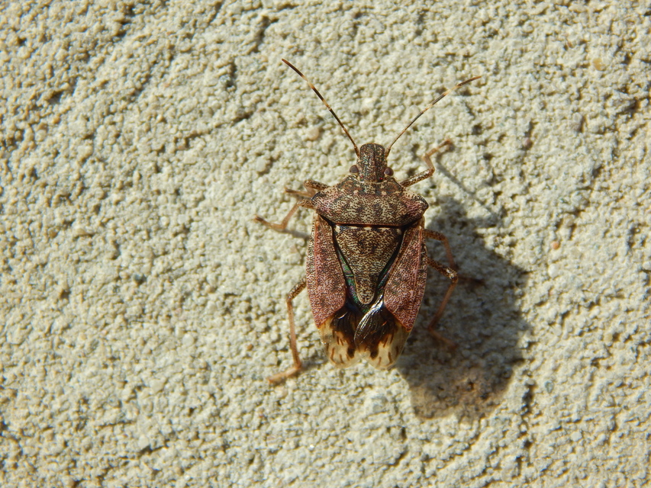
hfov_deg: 15.1
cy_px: 244
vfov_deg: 11.3
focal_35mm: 131
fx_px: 2464
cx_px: 326
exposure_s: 1/500
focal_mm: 23.4
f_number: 4.8
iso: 125
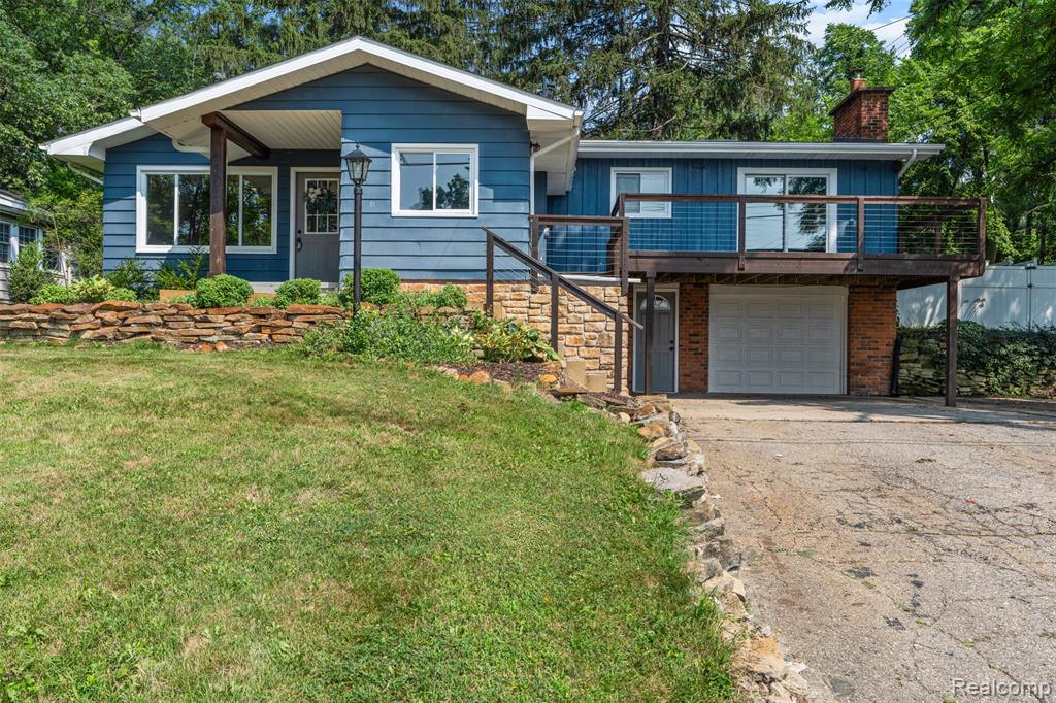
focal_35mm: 29
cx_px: 528
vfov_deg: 44.9
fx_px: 850
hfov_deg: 63.7
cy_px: 352
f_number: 8
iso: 100
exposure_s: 1/160
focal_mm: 29
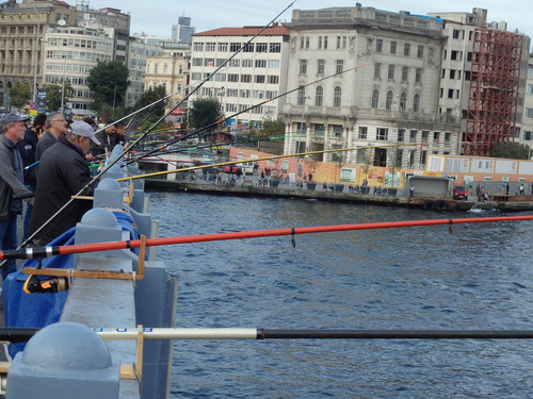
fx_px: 1124
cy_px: 200
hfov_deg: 26.7
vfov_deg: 20.2
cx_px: 266
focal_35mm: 73
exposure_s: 1/160
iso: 125
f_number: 5.7
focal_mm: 13.1
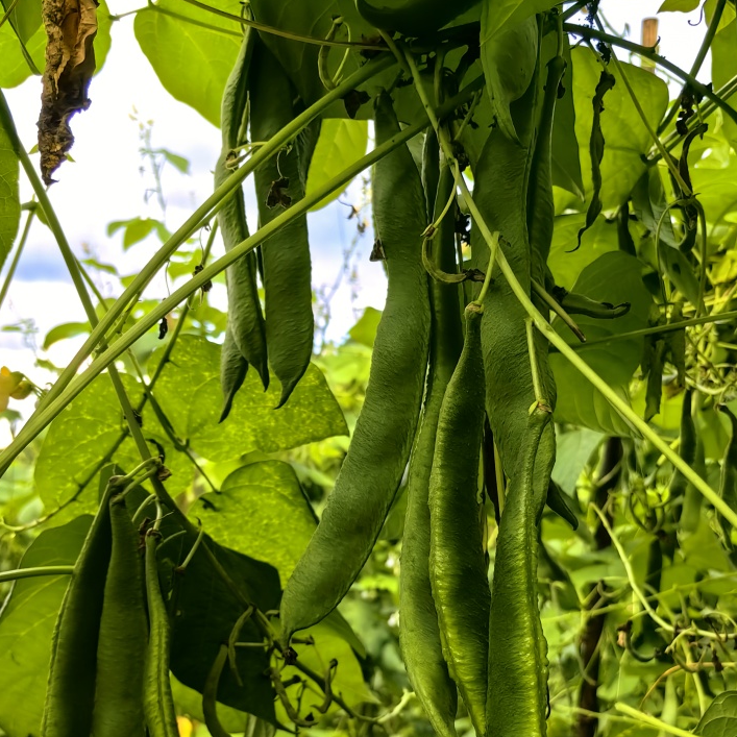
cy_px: 532
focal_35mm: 36
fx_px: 867
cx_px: 345
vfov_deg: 44.8
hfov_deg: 46.0
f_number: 2
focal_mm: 5.75
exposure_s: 1/288
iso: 50
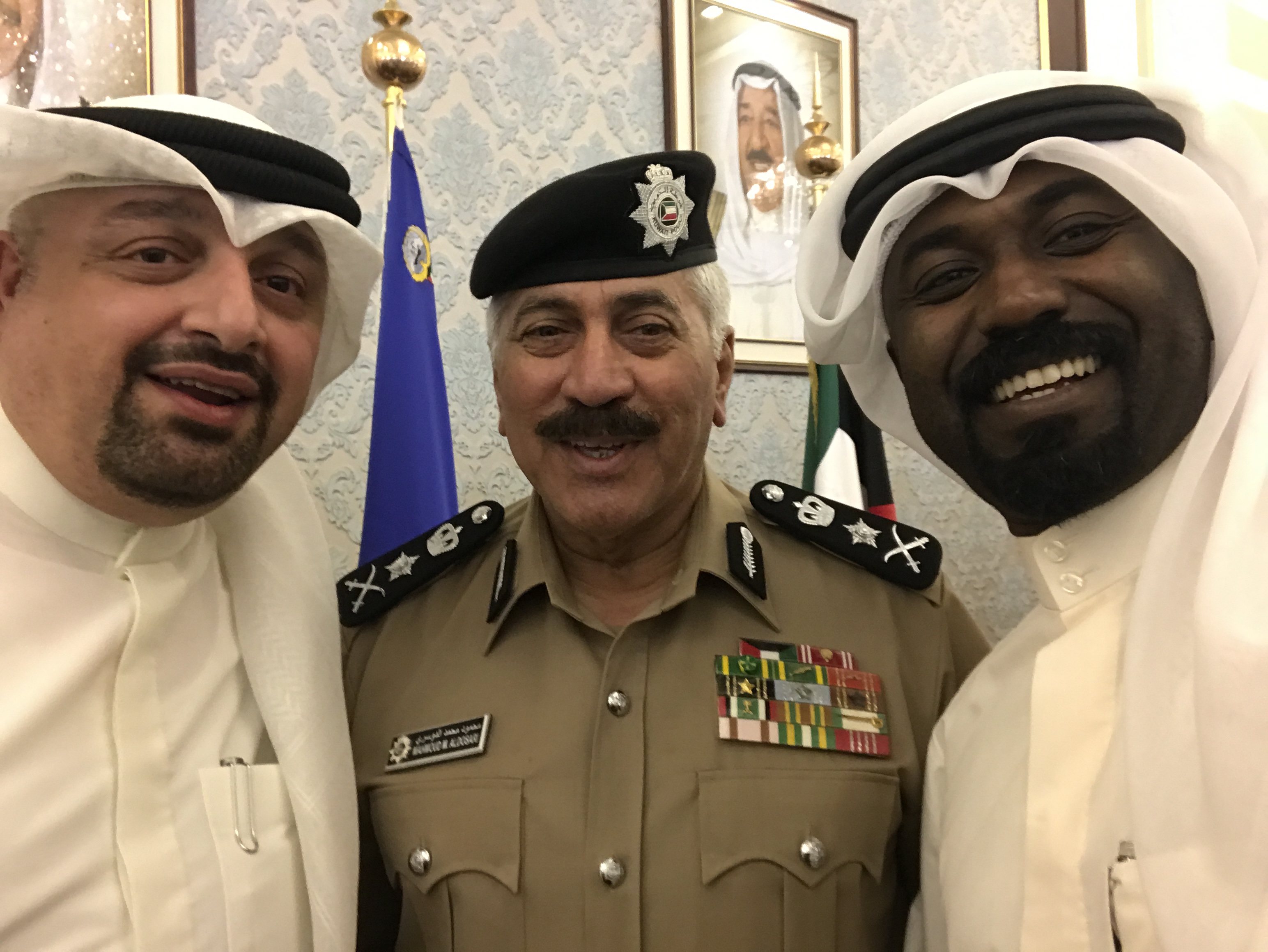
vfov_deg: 44.2
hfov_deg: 56.8
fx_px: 1173
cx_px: 634
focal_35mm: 32
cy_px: 476
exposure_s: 1/33
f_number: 2.2
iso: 125
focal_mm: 2.87
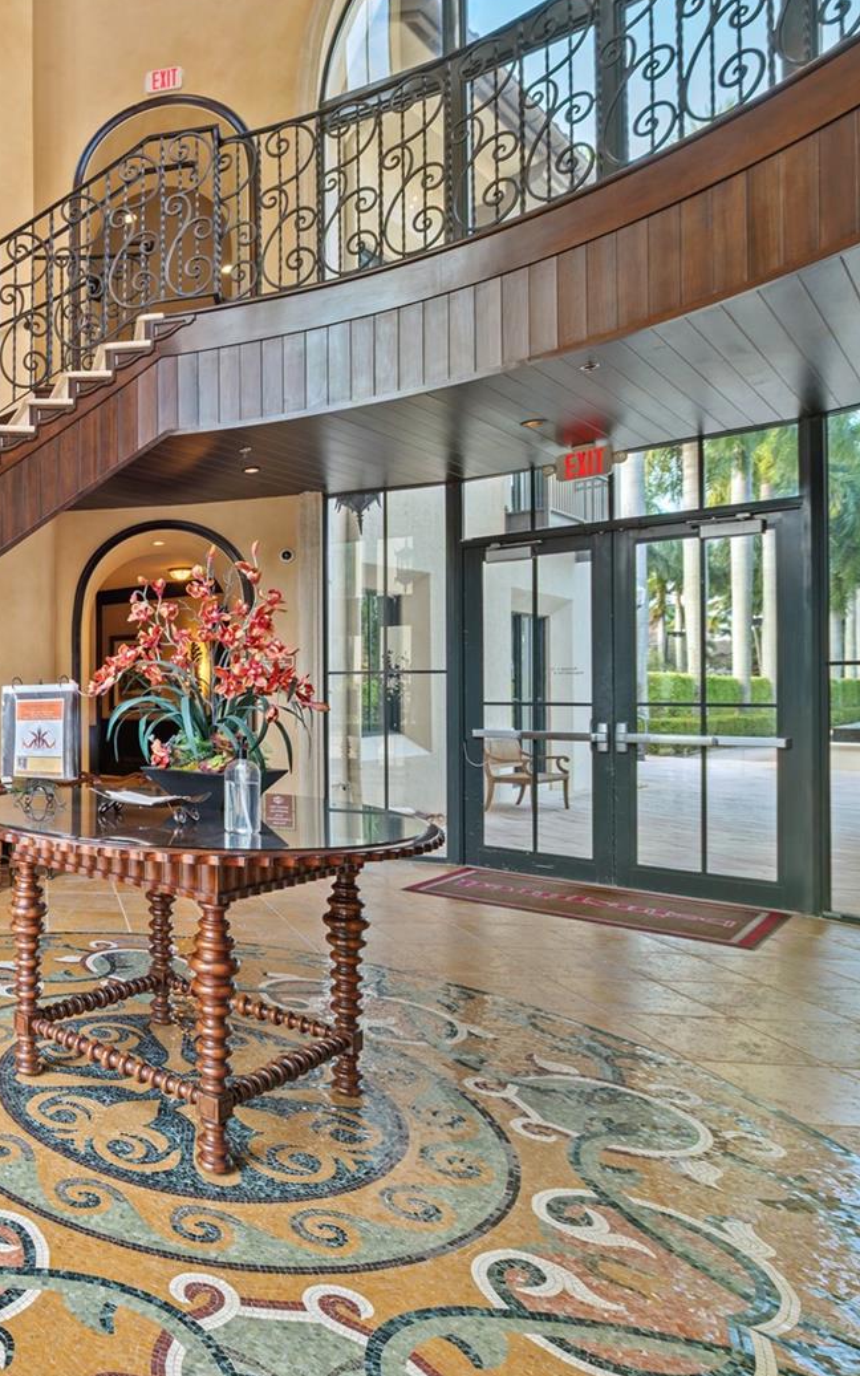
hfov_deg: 42.6
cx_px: -94
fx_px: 825
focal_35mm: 22
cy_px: 689
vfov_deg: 79.7
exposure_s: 1/4
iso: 200
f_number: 8
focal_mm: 14
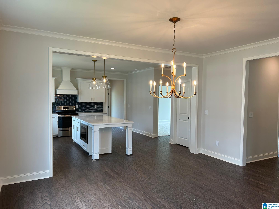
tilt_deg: -2.5
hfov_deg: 67.3
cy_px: 104
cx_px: 140
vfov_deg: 53.1
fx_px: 210
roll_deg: -0.1
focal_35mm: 26
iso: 50
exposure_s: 1/120
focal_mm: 5.7
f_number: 1.5
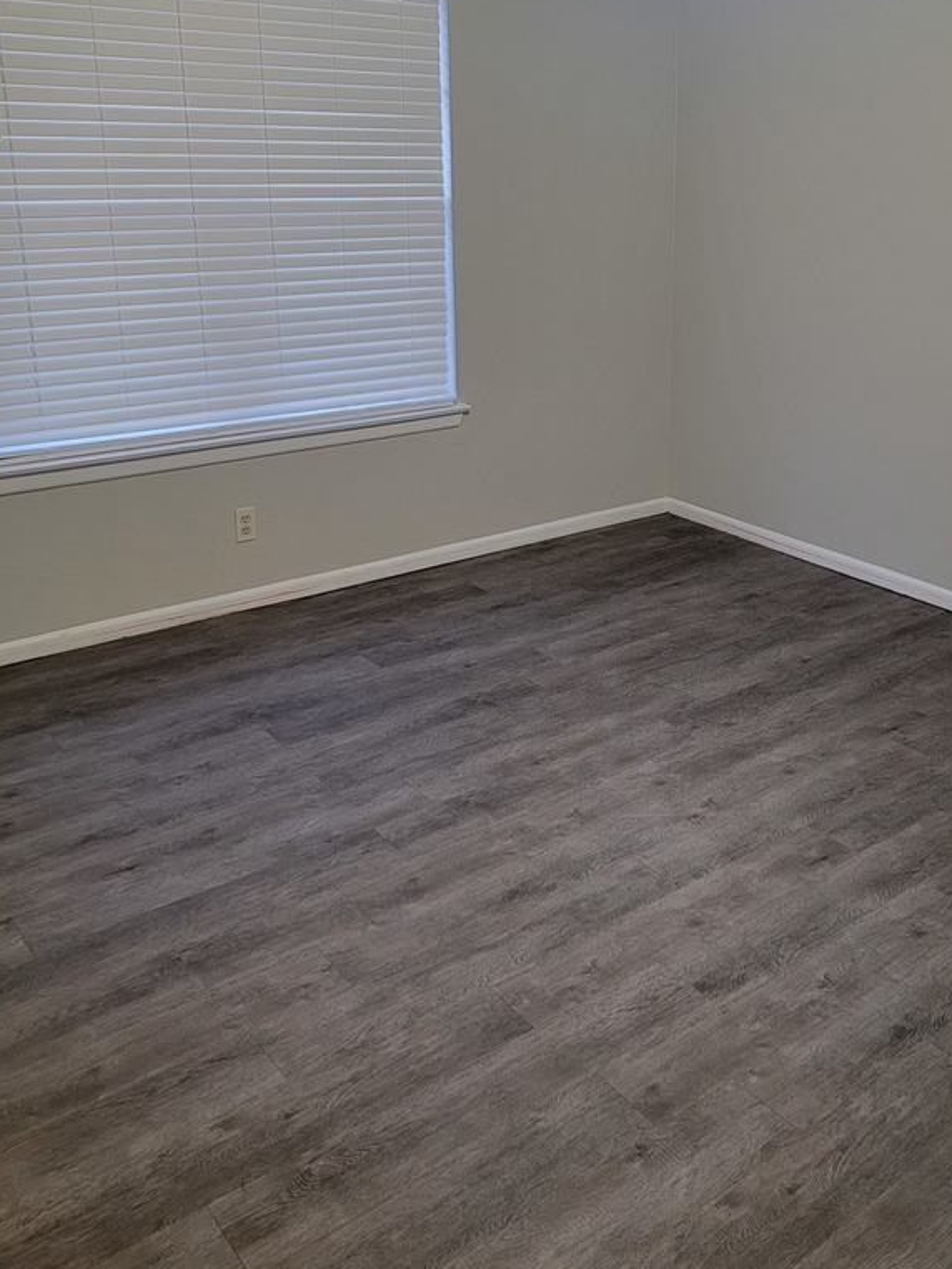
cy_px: 476
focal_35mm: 34
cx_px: 579
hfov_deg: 41.6
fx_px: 1246
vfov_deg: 53.4
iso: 200
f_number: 1.8
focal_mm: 6.7
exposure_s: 1/39
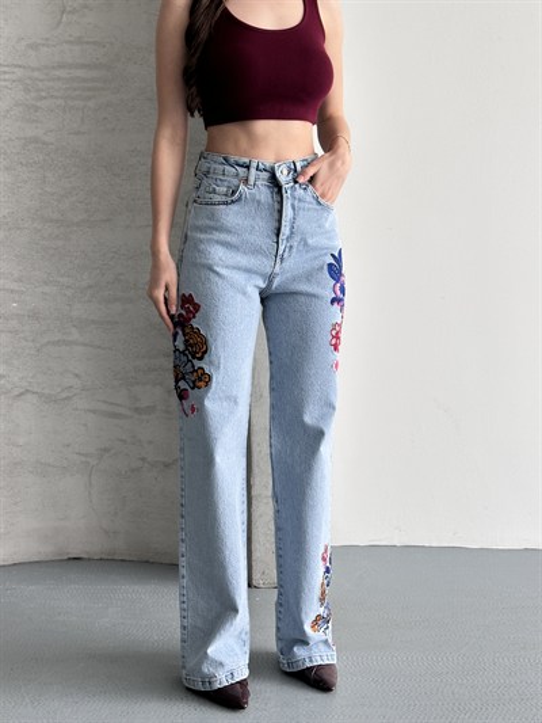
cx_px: 271
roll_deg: -0.8
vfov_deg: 39.6
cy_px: 362
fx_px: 1002
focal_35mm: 48
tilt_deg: -6.1
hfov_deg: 30.3
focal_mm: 6.86
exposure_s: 1/121
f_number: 1.78
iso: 80
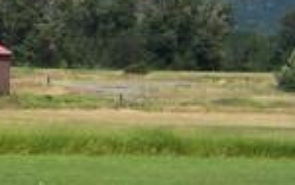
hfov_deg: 9.2
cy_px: -67
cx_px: -439
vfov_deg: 6.4
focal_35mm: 203
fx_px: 1633
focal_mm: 5.85
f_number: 2.8
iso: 64
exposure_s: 1/1000
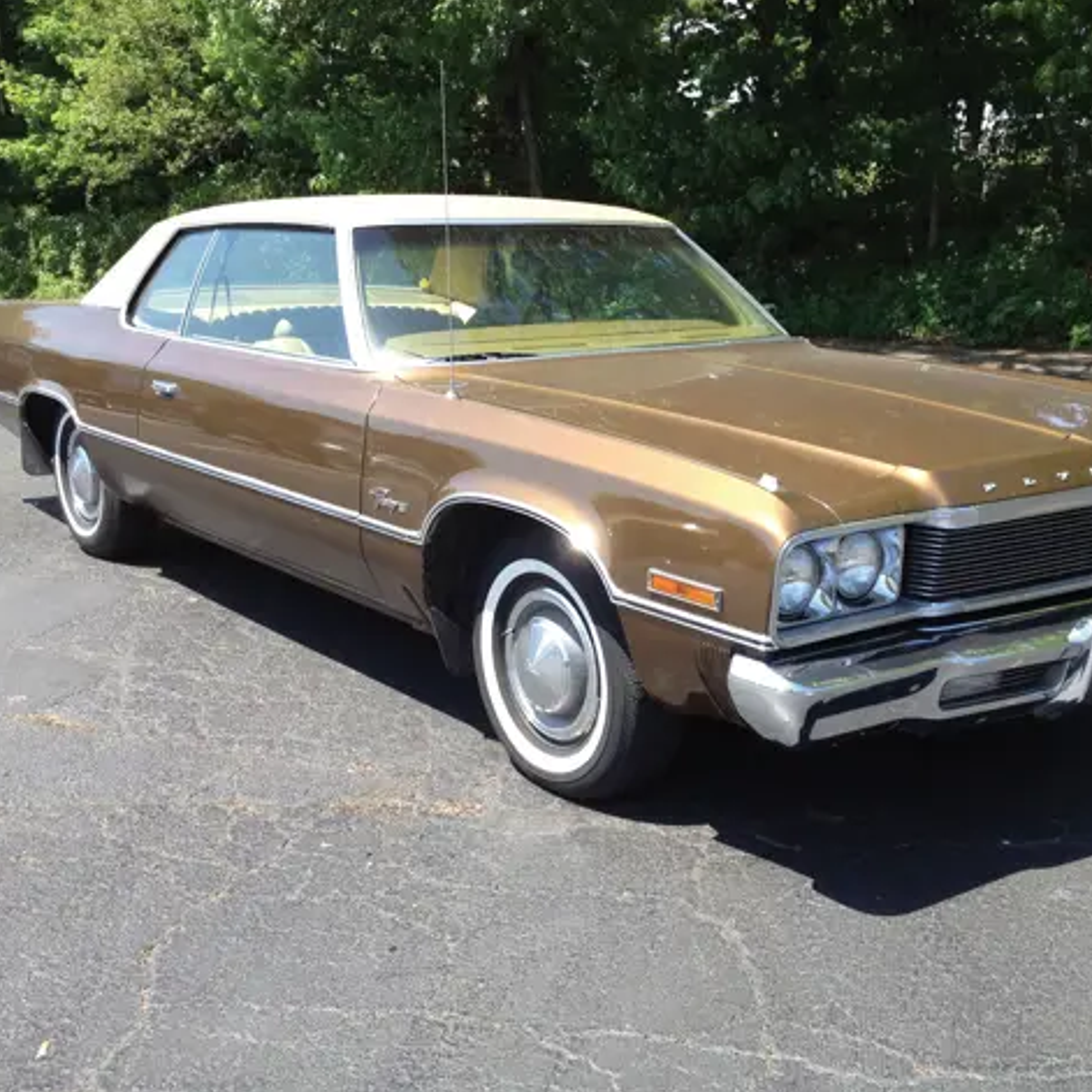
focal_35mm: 42
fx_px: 1499
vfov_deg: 40.0
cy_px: 547
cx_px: 635
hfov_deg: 39.9
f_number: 2.4
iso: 64
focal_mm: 4.28
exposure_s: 1/428
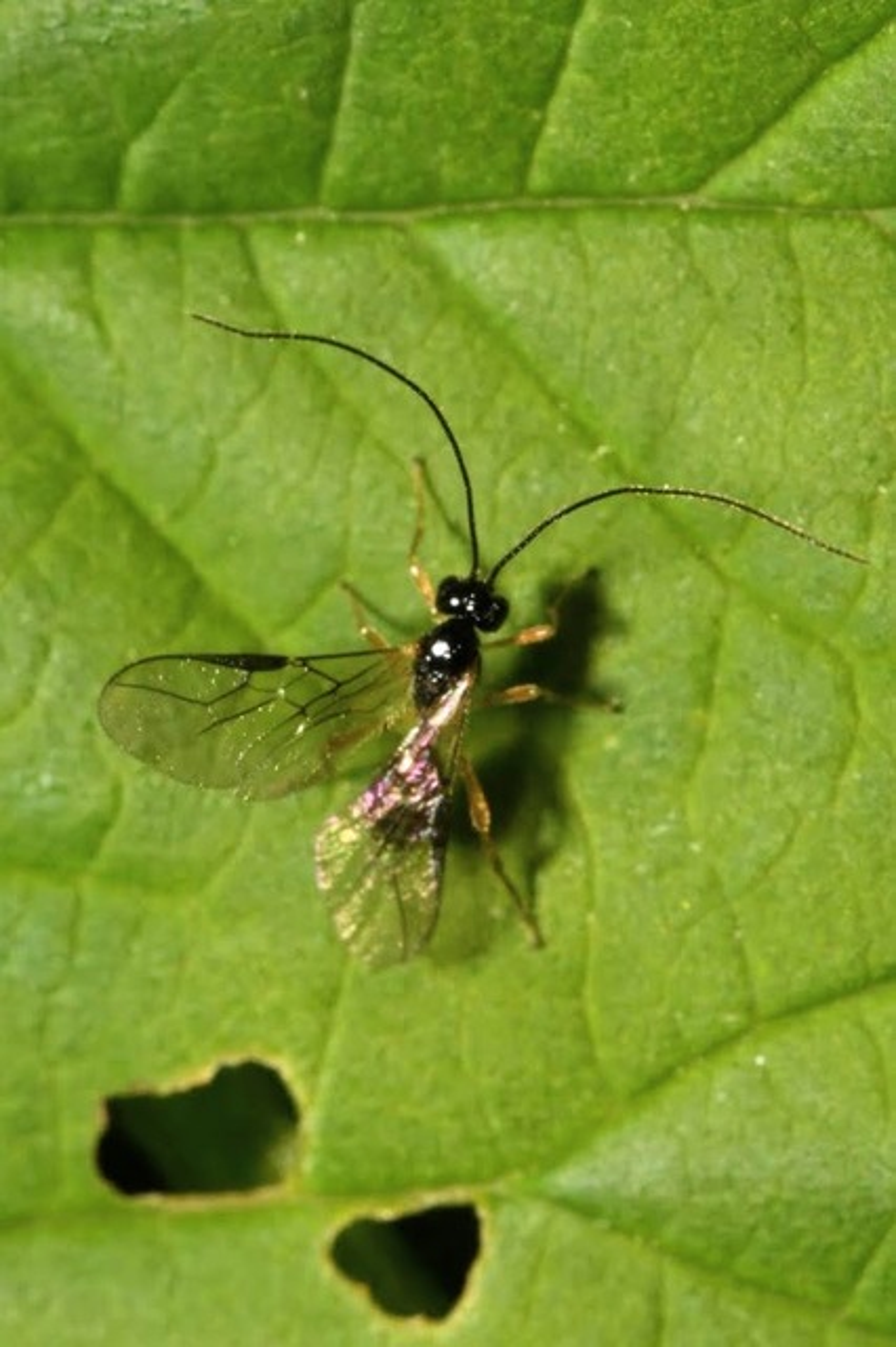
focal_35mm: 158
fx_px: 5886
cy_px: 674
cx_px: 448
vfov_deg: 13.0
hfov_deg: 8.7
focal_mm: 105
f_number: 32
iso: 100
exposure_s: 1/60
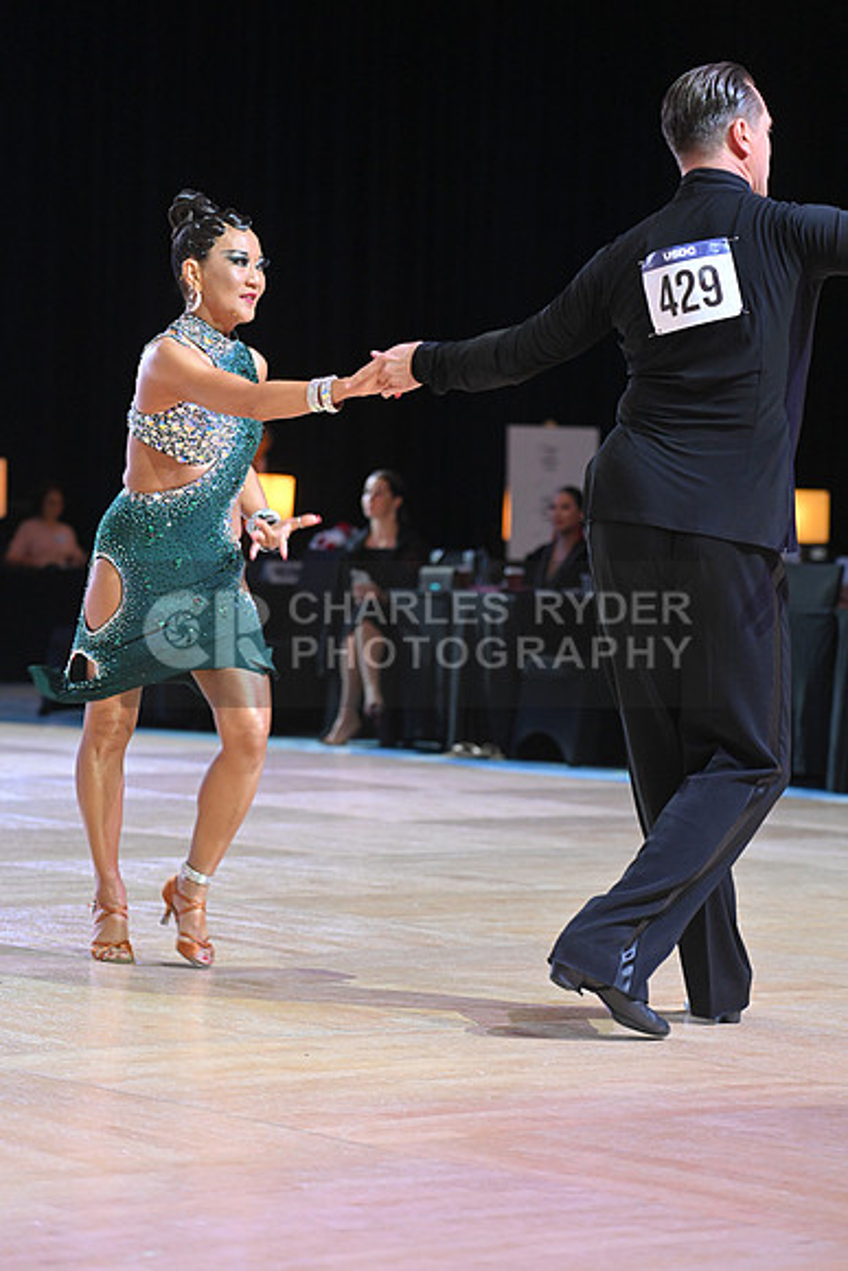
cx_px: 424
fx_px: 3955
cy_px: 636
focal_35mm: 112
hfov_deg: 12.2
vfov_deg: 18.3
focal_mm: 112
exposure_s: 1/250
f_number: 4
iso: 2000
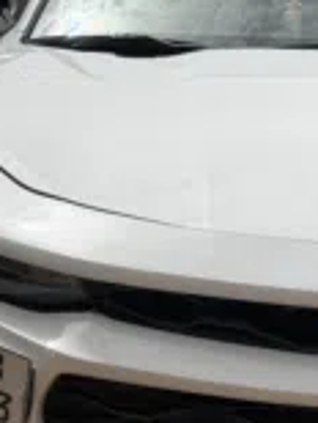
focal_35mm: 166
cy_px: 378
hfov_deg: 8.9
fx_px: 2028
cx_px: 313
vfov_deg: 11.8
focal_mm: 6.76
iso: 64
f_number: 1.78
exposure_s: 1/6536
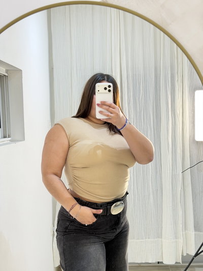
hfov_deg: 30.3
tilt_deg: -9.6
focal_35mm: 48
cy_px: 136
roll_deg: +2.7
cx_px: 102
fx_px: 375
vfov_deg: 39.6
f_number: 1.78
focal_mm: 6.76
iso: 80
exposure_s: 1/50
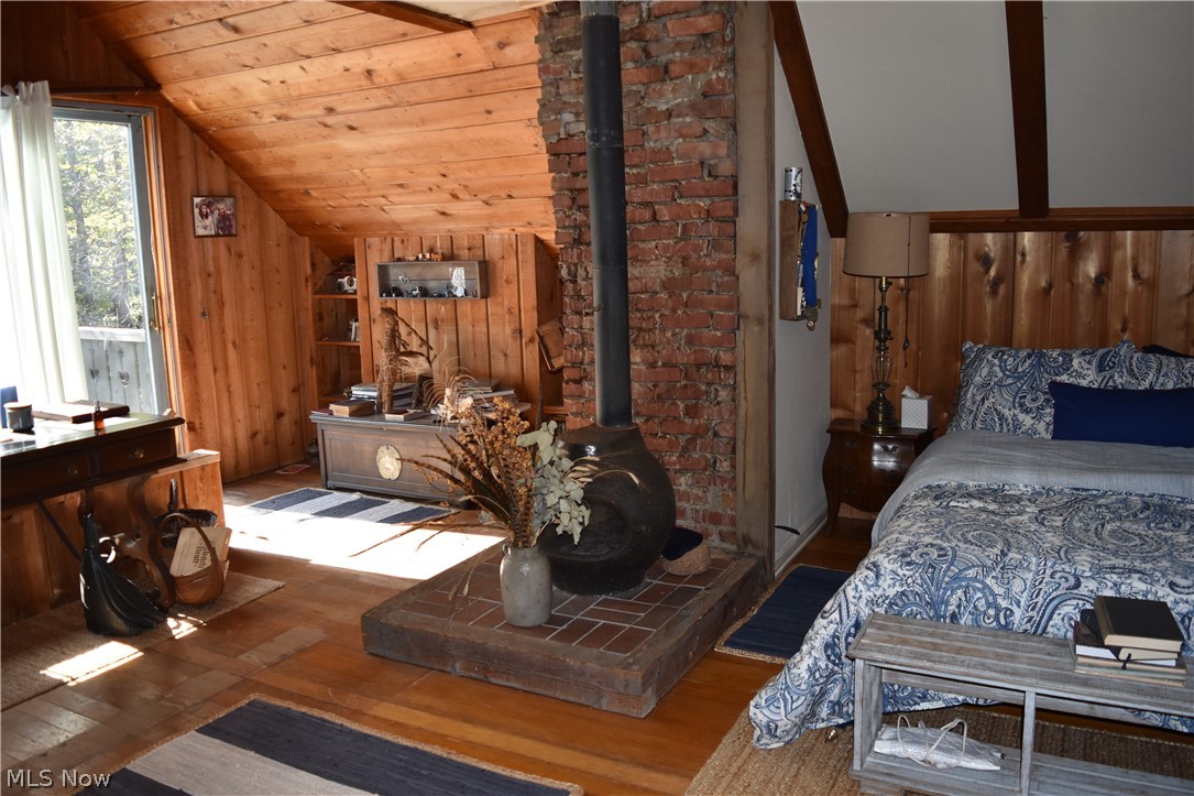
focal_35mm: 27
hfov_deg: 67.4
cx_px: 597
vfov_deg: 47.9
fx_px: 895
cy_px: 398
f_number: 3.5
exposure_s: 1/160
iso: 400
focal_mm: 18
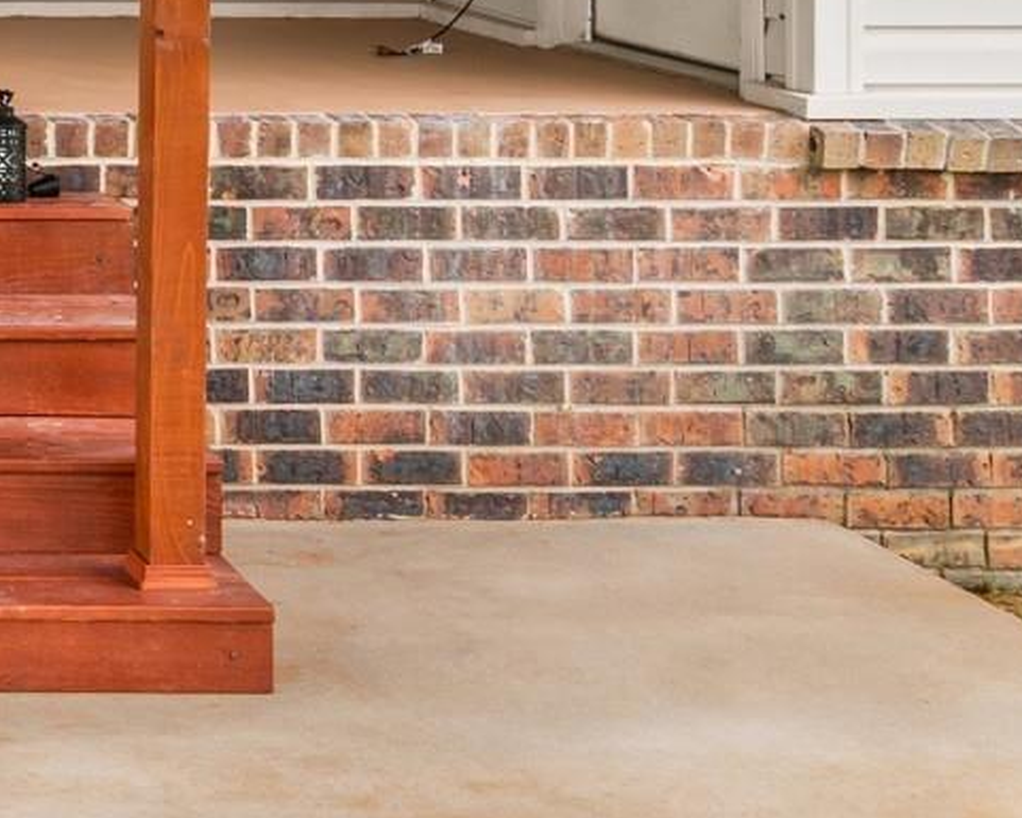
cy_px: -232
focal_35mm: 80
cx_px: -614
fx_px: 2434
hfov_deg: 19.8
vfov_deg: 17.9
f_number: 9
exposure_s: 1/20
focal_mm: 11
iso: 250
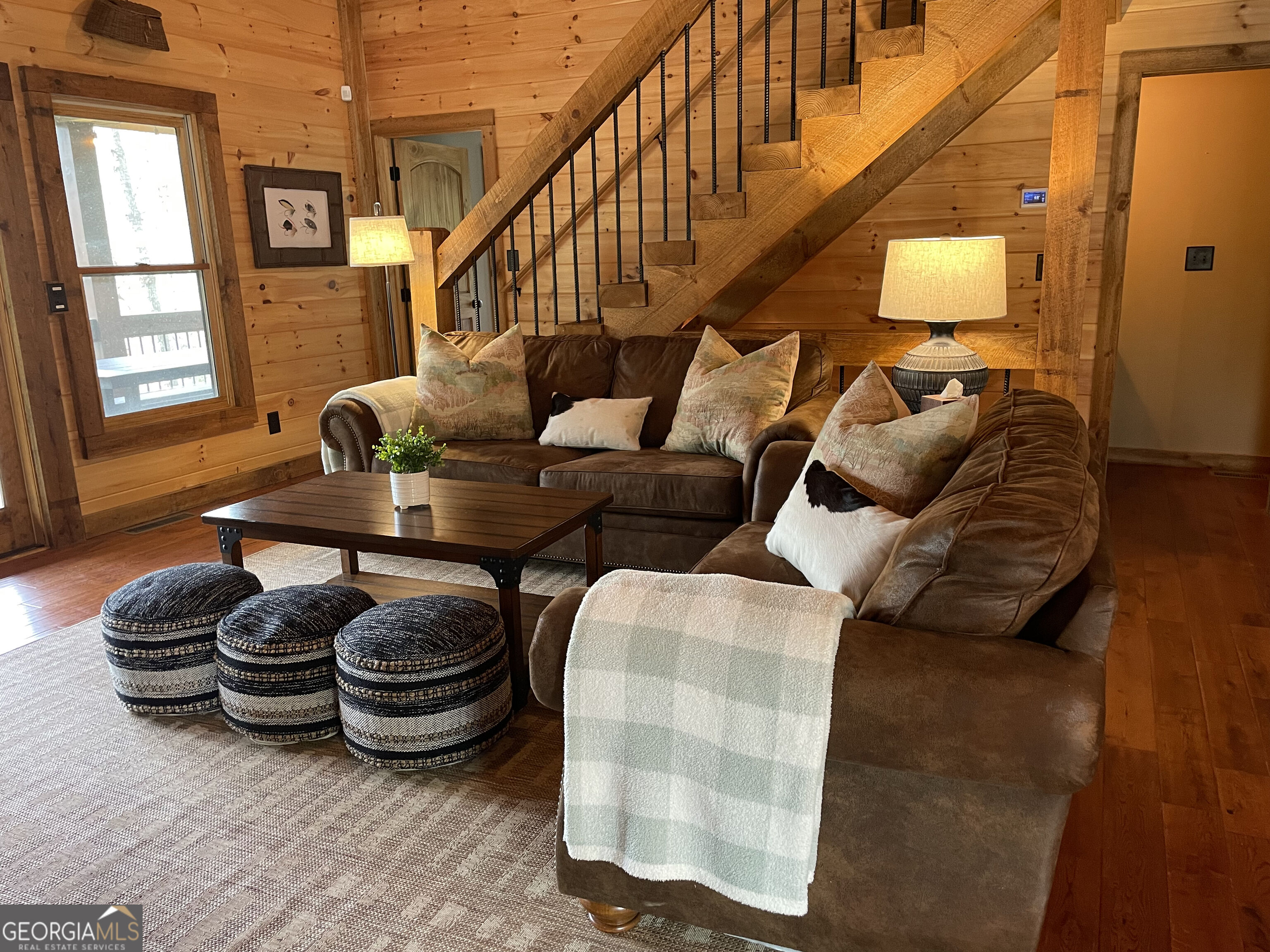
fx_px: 954
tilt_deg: -13.7
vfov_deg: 53.1
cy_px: 476
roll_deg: +2.7
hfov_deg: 67.3
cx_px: 635
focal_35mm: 26
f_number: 1.6
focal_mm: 4.2
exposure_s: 1/60
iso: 320
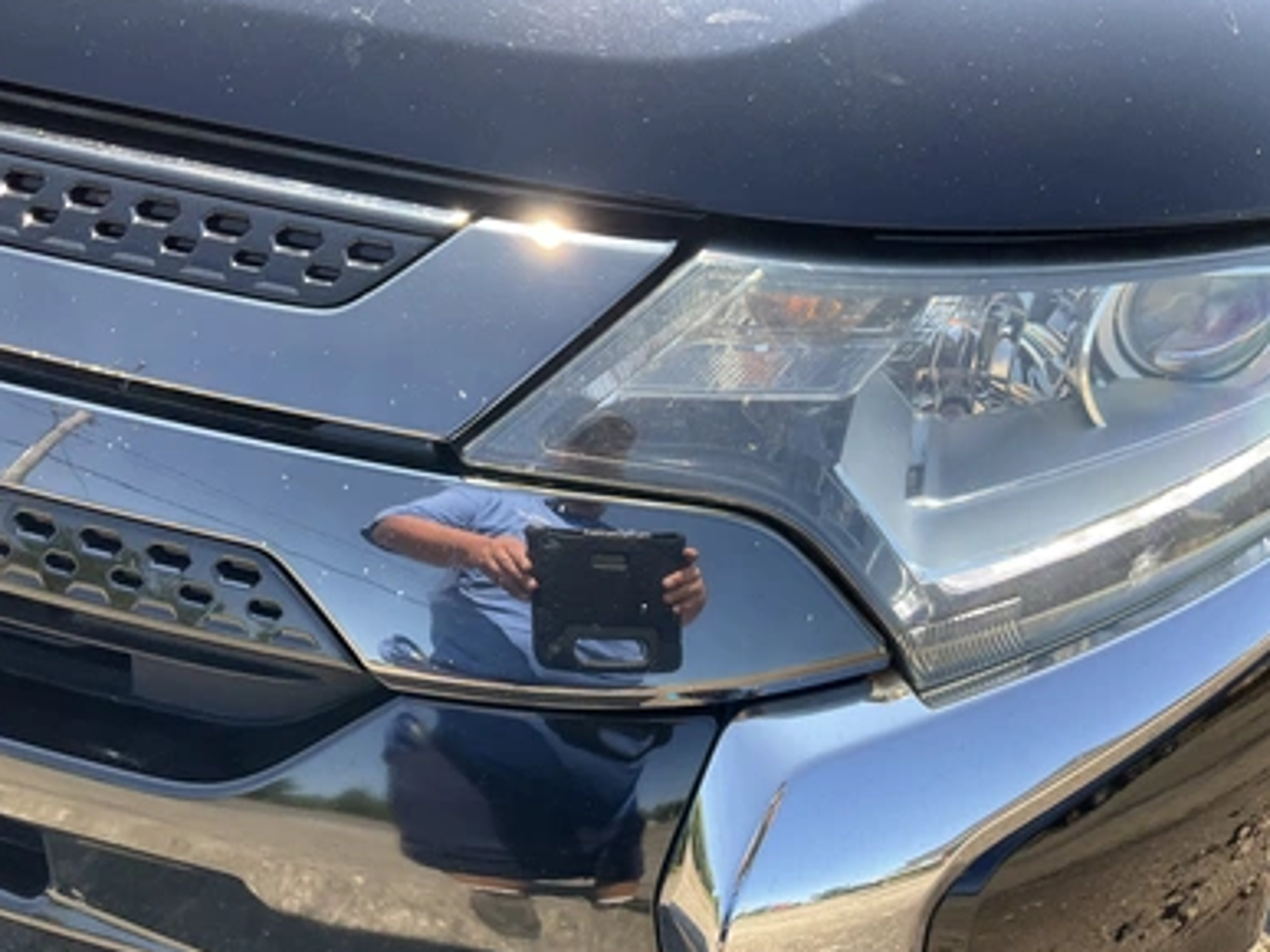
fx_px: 1100
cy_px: 469
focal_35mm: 30
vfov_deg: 46.8
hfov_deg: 60.0
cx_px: 624
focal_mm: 3
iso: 25
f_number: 1.8
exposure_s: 1/280
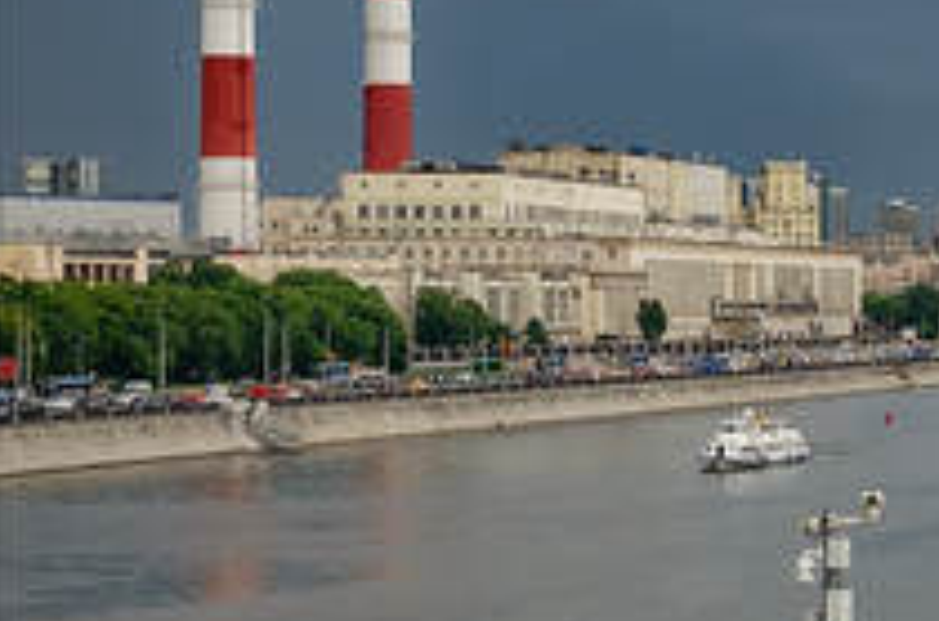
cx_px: 1601
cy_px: 431
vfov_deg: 8.9
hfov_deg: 12.4
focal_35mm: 154
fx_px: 4008
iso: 200
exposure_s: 1/125
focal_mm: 30
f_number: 8
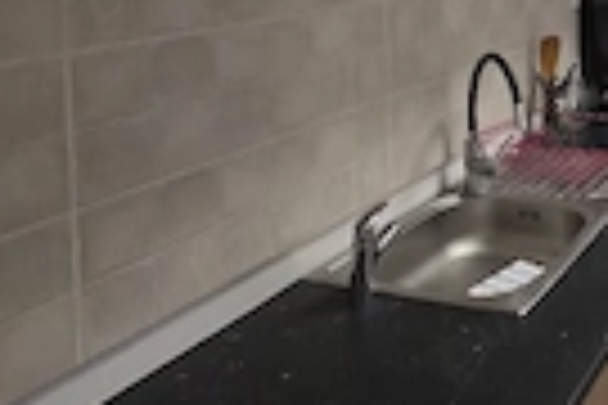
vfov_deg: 30.2
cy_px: -32
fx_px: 676
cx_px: 667
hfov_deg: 39.7
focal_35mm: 40
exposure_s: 1/101
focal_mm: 2.2
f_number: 1.9
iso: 250
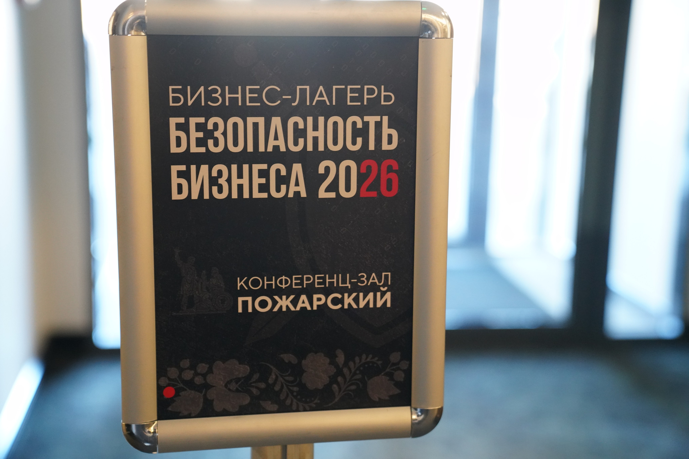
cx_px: 344
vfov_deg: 25.1
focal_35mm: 54
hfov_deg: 36.9
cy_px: 230
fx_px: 1034
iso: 5000
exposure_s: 1/100
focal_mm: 54
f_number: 2.8
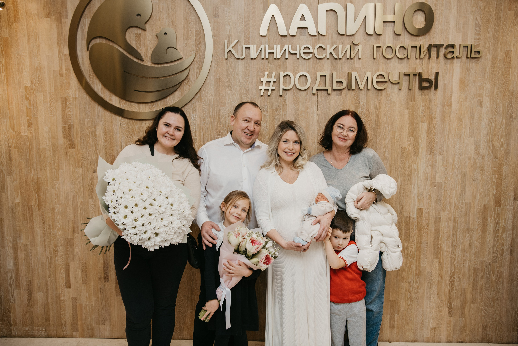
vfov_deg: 41.1
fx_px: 460
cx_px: 259
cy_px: 173
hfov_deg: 58.7
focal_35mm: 32
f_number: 4
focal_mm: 32
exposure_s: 1/160
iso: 160
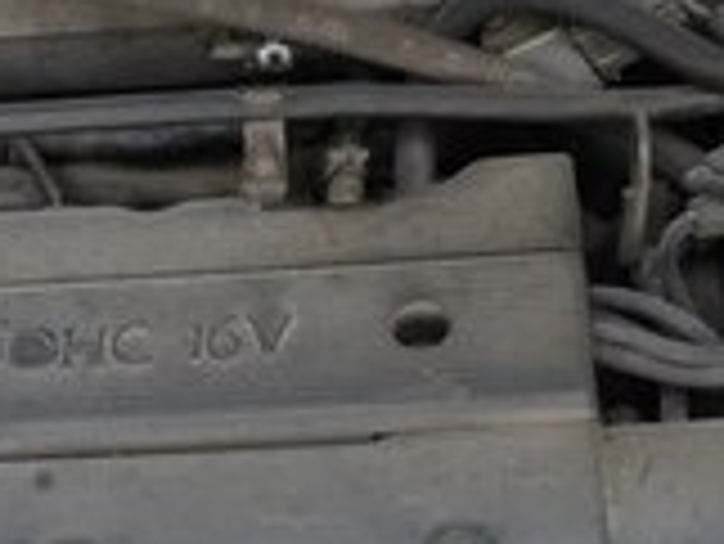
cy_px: 636
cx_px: 234
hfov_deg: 17.1
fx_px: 2407
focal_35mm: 115
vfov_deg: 12.6
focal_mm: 3.7
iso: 100
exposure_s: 1/100
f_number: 1.9
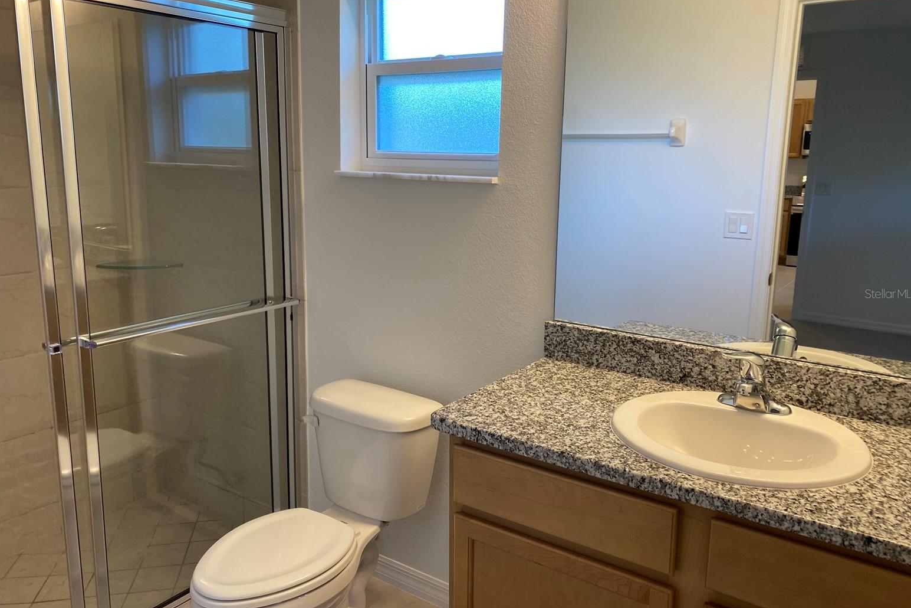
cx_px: 449
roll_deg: -0.7
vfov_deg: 46.4
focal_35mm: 28
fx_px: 709
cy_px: 293
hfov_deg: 65.5
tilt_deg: -10.0
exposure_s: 1/60
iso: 64
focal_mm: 4.25
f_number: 1.8
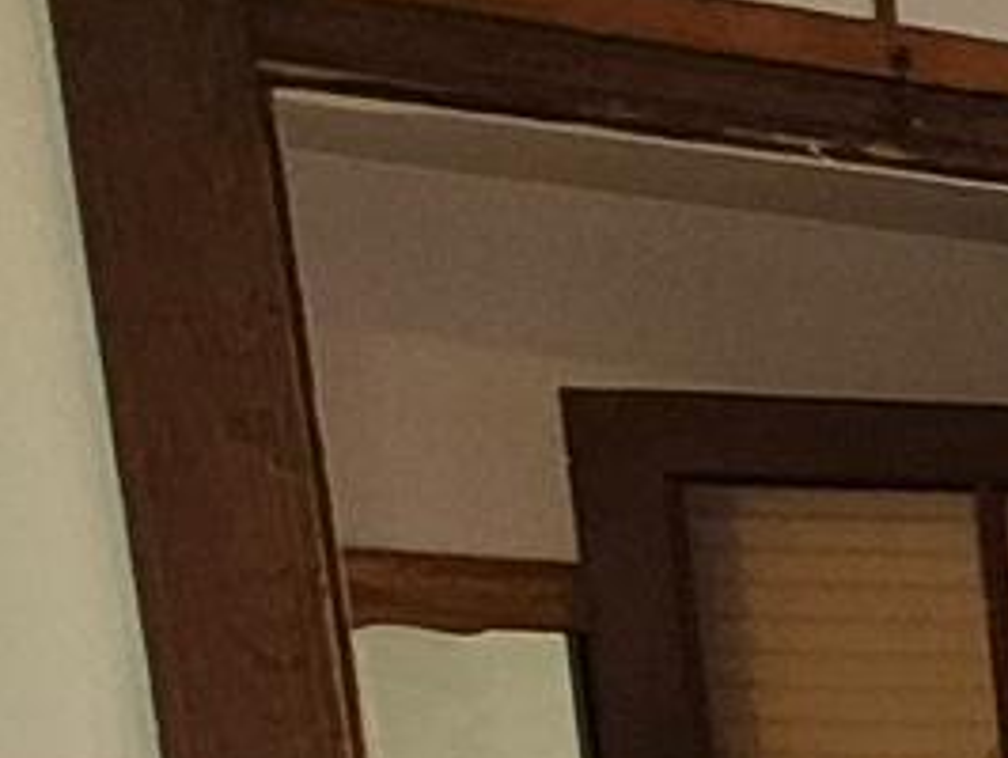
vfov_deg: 13.2
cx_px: 3422
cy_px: 1417
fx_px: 2915
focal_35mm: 100
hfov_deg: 9.9
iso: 50
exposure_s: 1/60
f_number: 2.2
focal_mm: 1.74
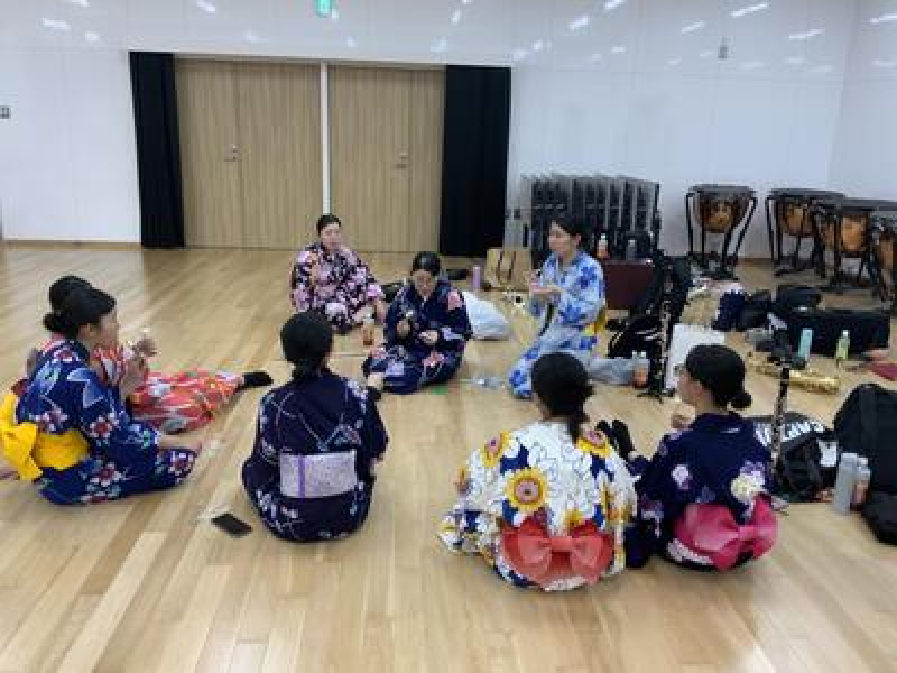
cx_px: 448
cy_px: 336
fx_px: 751
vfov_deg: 48.2
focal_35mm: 29
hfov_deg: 61.7
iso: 50
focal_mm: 3
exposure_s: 1/60
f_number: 1.8
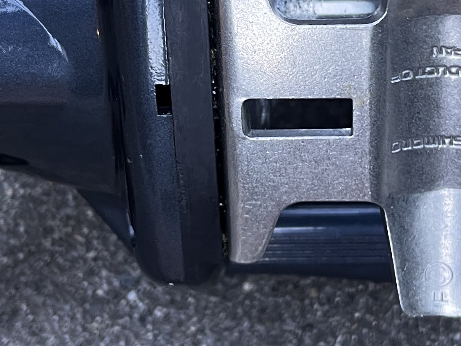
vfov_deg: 15.8
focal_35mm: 92
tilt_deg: -70.9
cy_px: 13
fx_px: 1226
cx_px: 319
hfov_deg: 21.2
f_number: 1.6
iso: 100
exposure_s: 1/50
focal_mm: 5.1
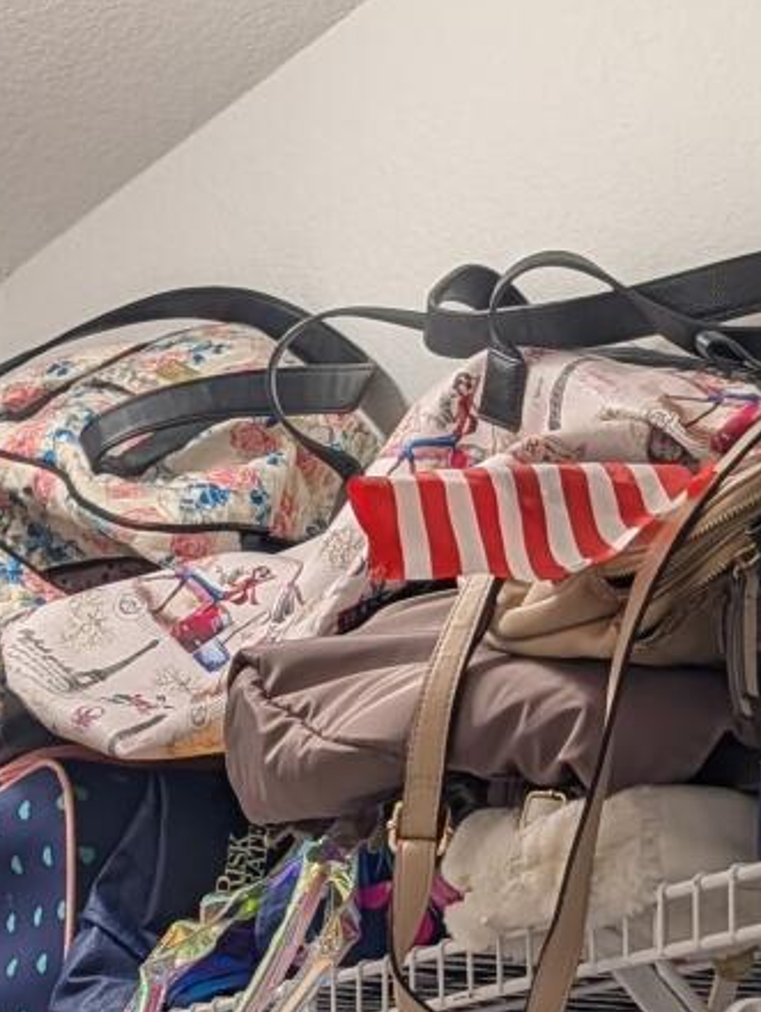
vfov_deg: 16.1
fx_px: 3189
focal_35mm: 109
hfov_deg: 13.2
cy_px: 1628
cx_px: -174
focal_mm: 6.9
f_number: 1.68
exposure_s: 1/120
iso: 89
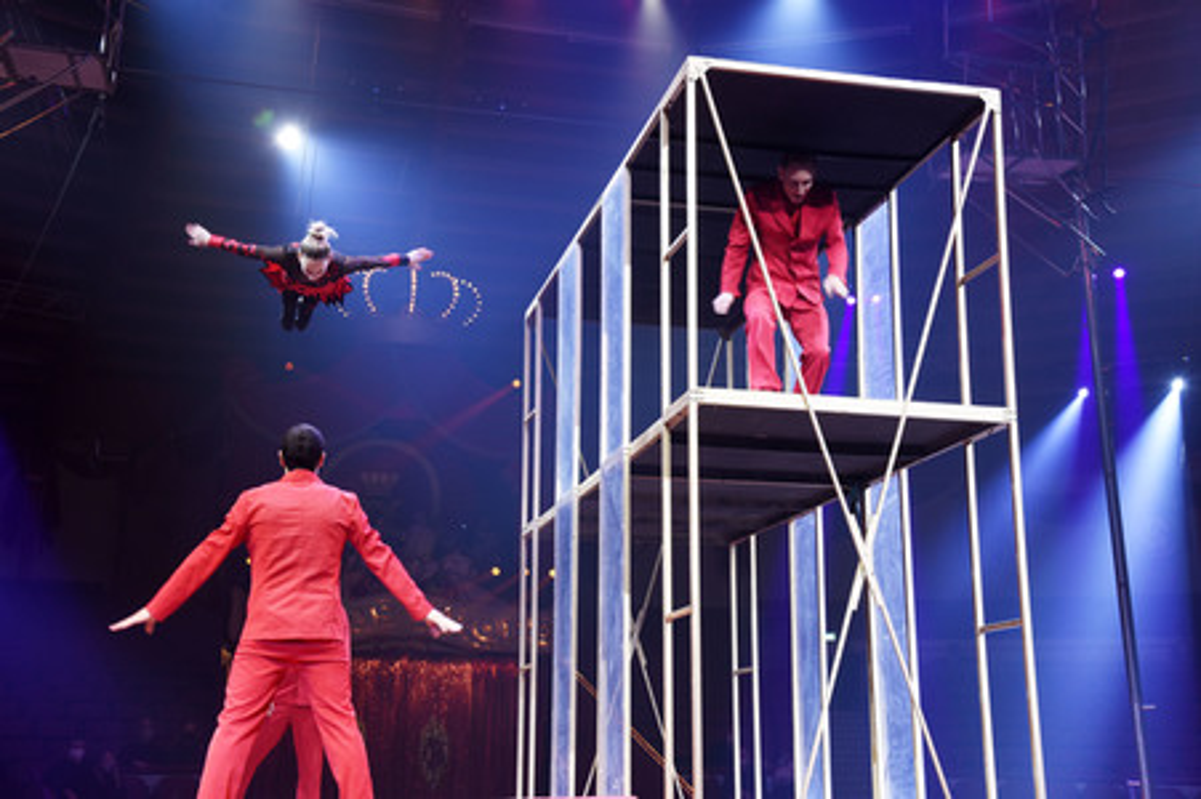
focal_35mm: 46
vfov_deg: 29.2
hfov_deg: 42.8
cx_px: 600
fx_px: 1533
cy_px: 400
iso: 640
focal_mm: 46
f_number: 6.3
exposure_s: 1/60
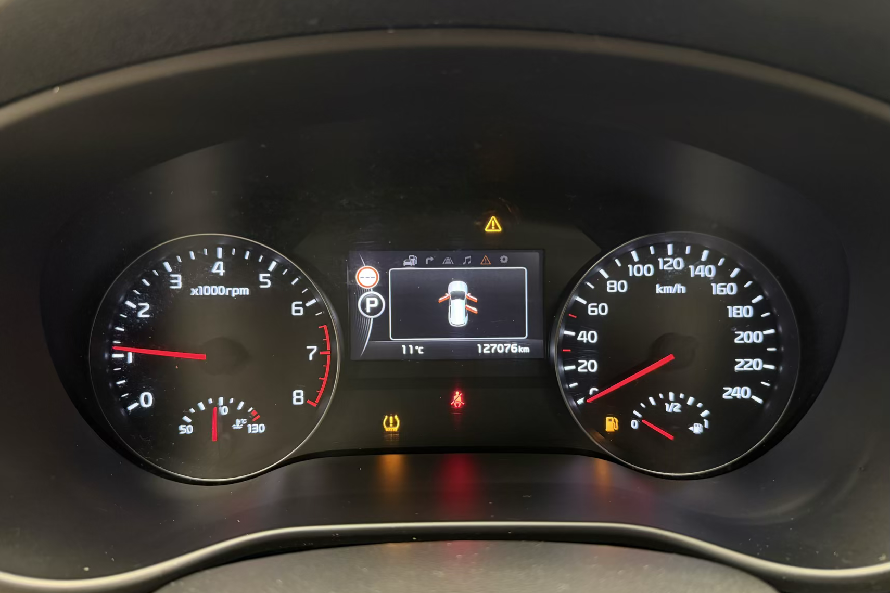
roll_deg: -0.2
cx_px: 445
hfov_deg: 71.5
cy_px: 300
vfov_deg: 51.3
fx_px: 618
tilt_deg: -24.6
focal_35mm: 25
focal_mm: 6.76
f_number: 1.78
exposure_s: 1/25
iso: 800
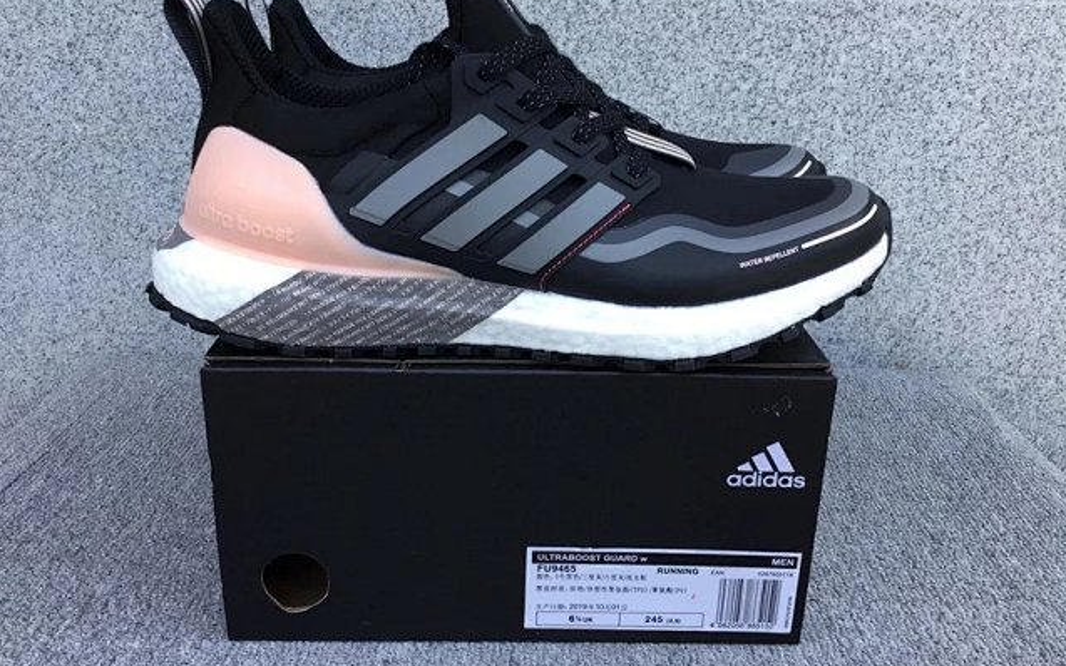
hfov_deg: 58.1
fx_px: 959
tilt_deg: -16.6
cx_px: 532
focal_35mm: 33
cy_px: 283
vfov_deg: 38.2
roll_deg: -0.9
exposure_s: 1/120
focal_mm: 3.3
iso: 25
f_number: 2.4
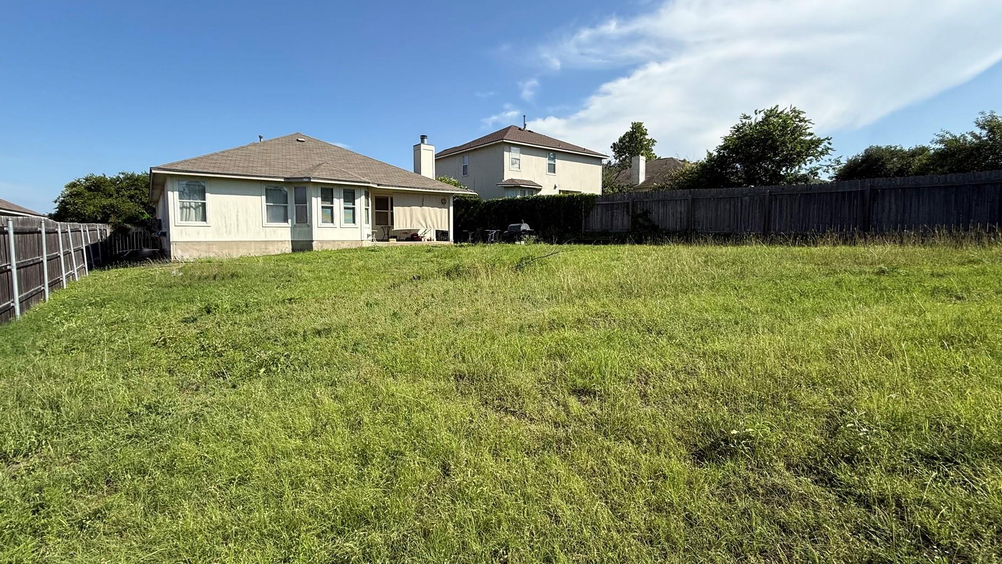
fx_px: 452
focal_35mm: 17
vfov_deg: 63.9
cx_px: 487
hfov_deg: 95.9
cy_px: 265
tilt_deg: -4.3
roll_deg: -0.7
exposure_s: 1/1848
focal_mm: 2.22
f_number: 2.2
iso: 50
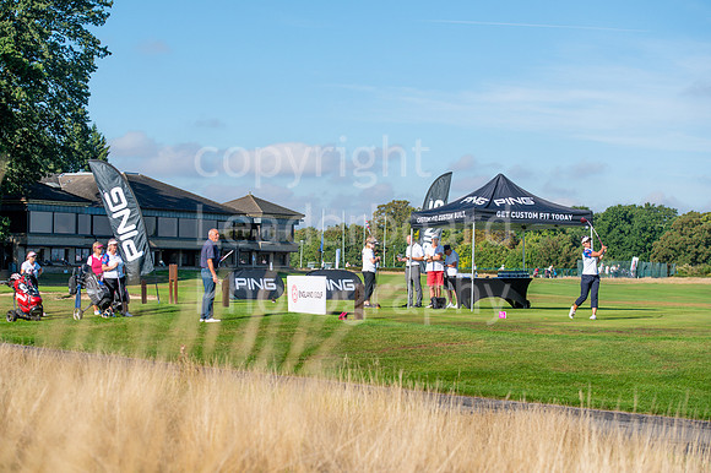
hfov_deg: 23.9
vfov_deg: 16.1
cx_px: 356
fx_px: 1678
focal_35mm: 85
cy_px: 236
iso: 200
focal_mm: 85
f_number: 5
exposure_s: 1/2000
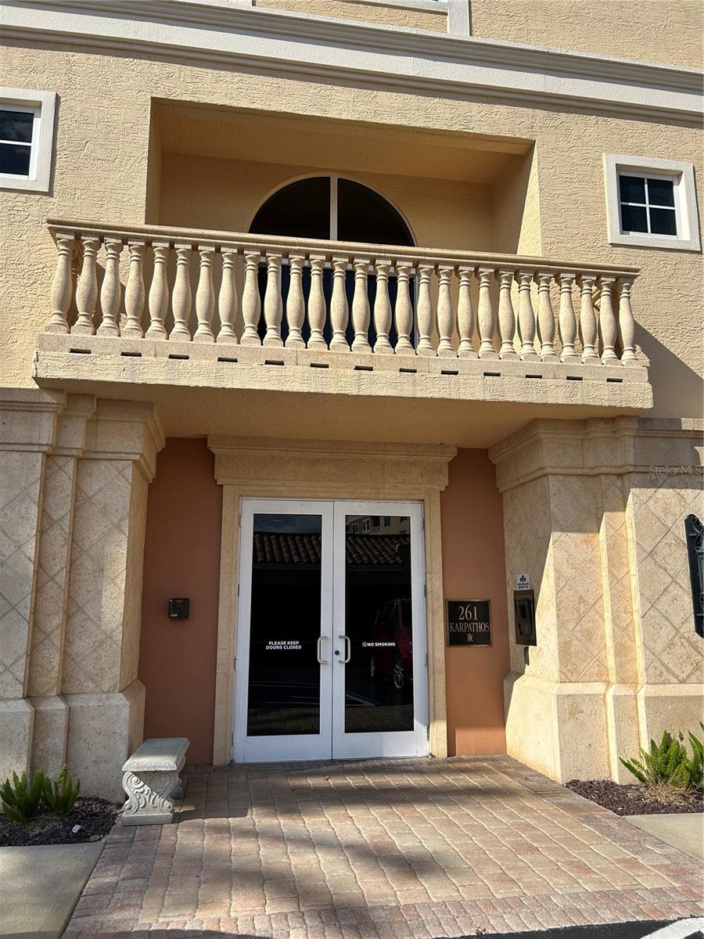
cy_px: 470
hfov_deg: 53.1
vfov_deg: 67.3
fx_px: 705
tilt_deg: +10.3
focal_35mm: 26
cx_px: 352
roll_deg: -0.2
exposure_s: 1/4831
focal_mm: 5.7
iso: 50
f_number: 1.5
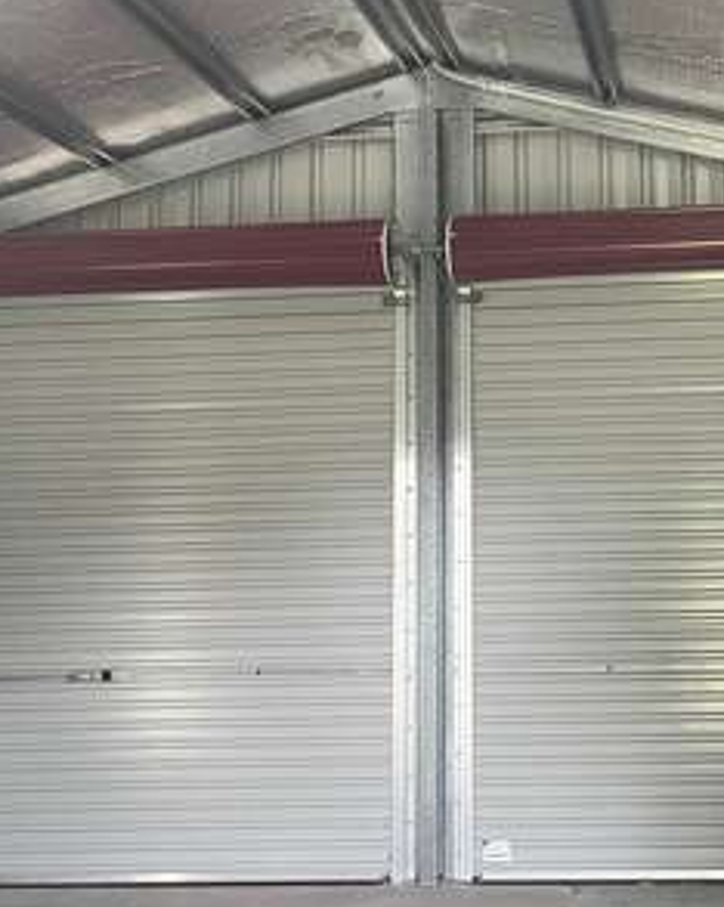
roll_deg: +1.5
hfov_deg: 28.2
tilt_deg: +9.7
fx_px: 1394
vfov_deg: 35.6
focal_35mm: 52
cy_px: 282
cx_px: 619
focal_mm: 5.1
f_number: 1.6
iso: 400
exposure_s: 1/60
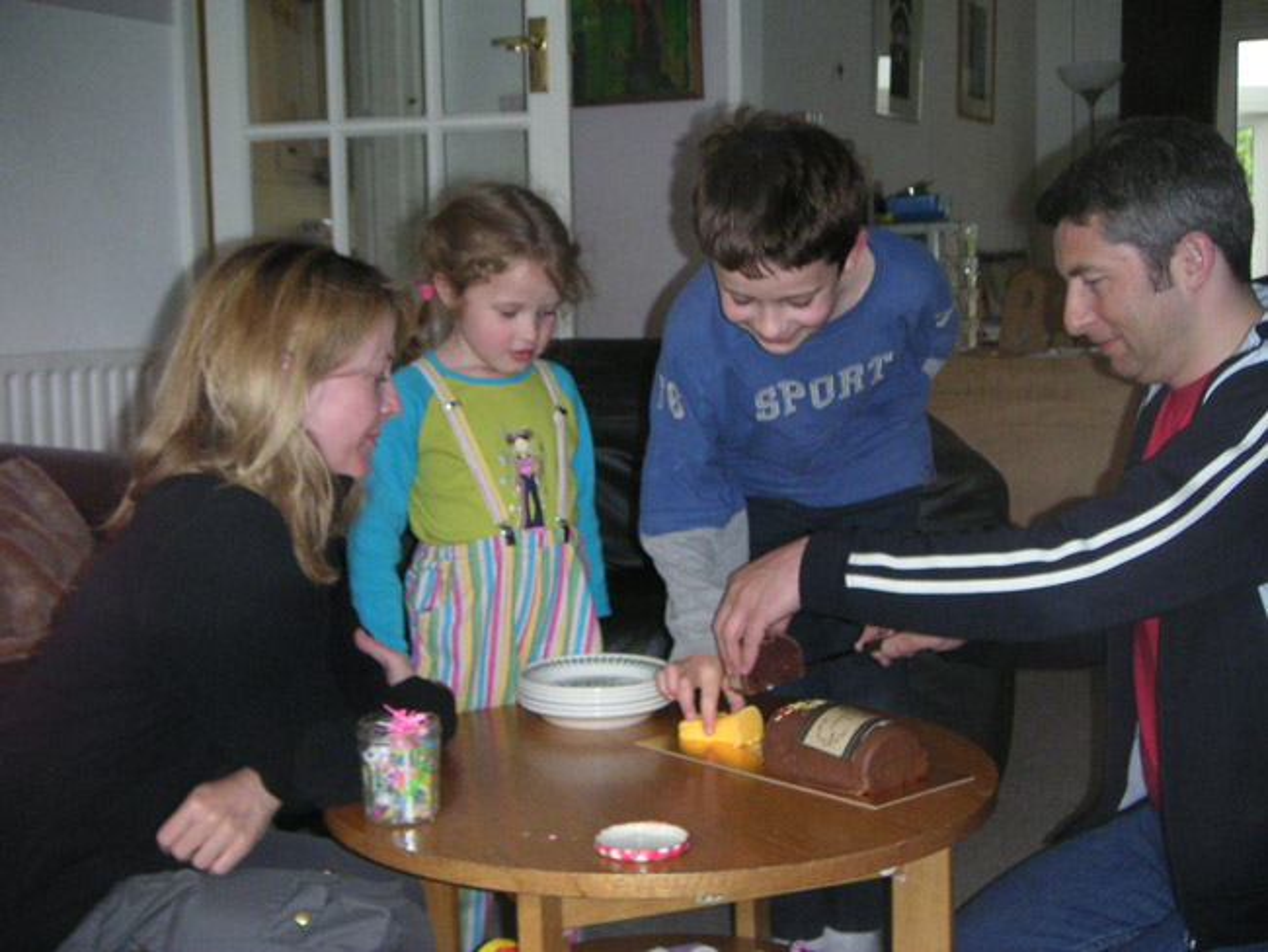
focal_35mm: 48
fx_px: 1759
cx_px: 634
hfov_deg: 39.6
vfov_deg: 30.3
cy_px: 476
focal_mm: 7.5
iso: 160
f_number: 2.9
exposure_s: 1/45
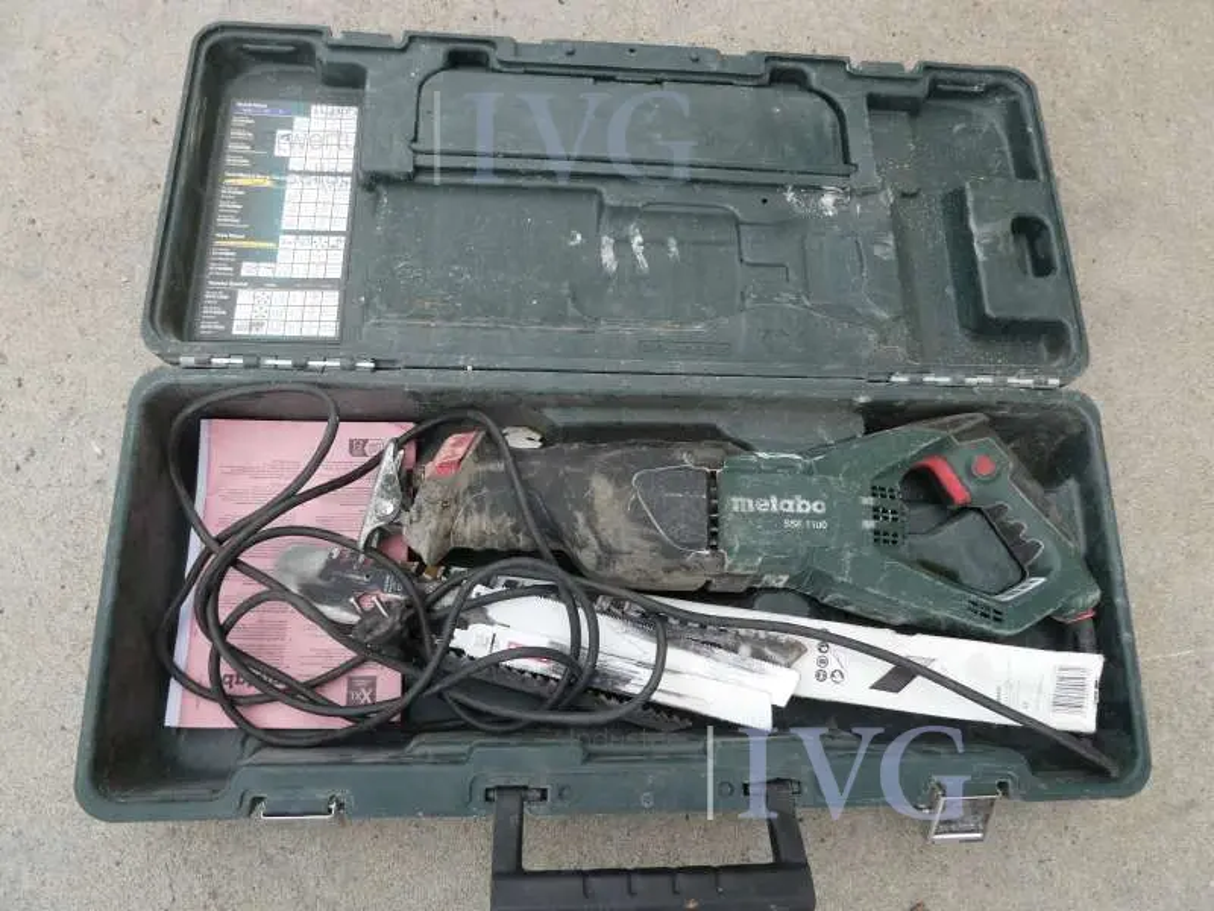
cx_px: 607
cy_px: 456
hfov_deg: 71.6
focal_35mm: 24
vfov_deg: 56.8
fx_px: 842
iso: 80
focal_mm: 4.3
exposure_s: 1/160
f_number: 3.3
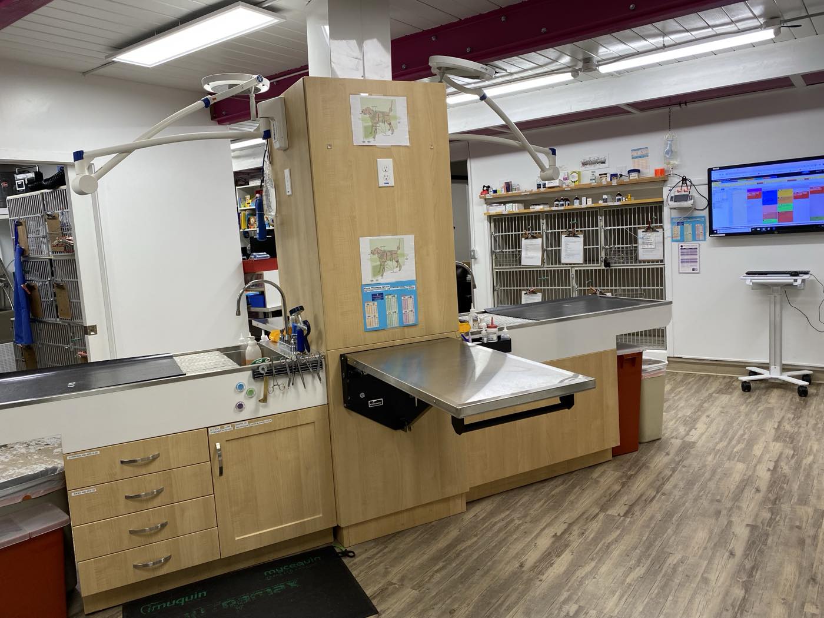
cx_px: 412
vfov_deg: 53.1
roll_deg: +3.7
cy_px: 309
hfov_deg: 67.3
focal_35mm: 26
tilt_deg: -7.1
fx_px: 619
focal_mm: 4.25
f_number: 1.8
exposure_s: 1/120
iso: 80
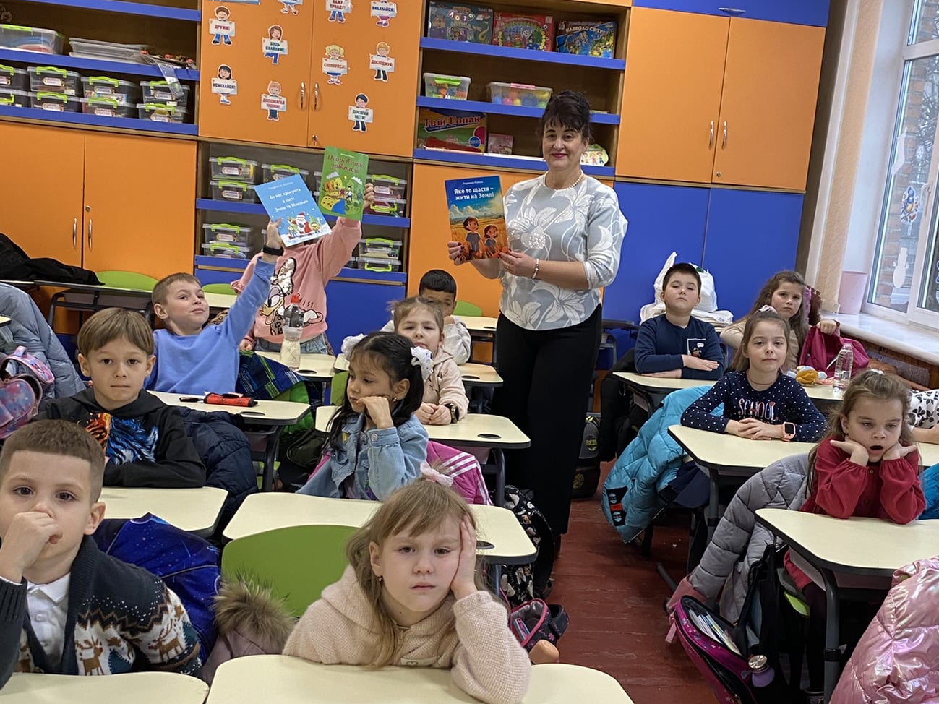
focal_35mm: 41
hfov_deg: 45.7
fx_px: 1112
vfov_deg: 35.0
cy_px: 421
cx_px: 532
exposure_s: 1/50
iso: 100
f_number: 1.8
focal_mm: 4.25
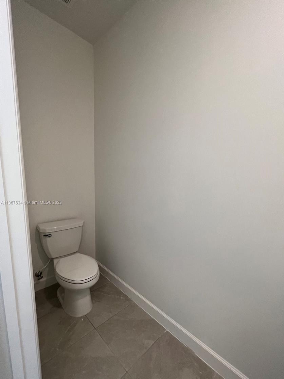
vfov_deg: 101.9
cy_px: 203
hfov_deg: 85.6
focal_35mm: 14
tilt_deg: -8.3
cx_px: 153
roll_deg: -2.3
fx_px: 153
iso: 160
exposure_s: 1/120
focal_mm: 1.57
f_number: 1.8
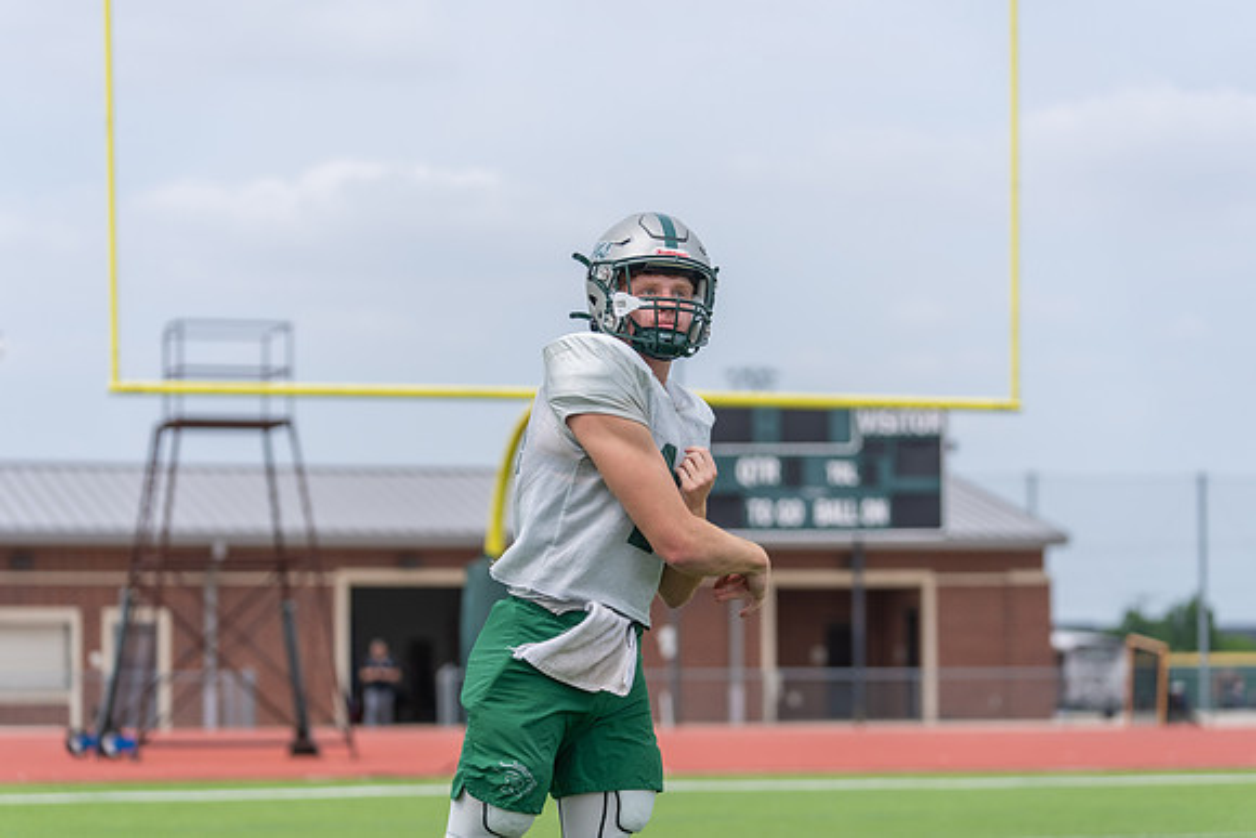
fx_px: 3778
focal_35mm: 108
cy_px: 419
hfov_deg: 18.9
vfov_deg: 12.7
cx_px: 628
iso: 100
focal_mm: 103
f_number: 3.2
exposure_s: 1/1250
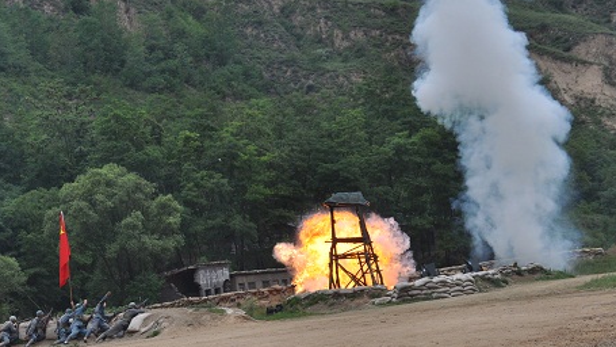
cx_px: 190
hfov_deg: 21.9
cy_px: 170
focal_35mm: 97
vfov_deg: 12.5
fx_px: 1584
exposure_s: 1/3200
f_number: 4.5
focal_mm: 38
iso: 500
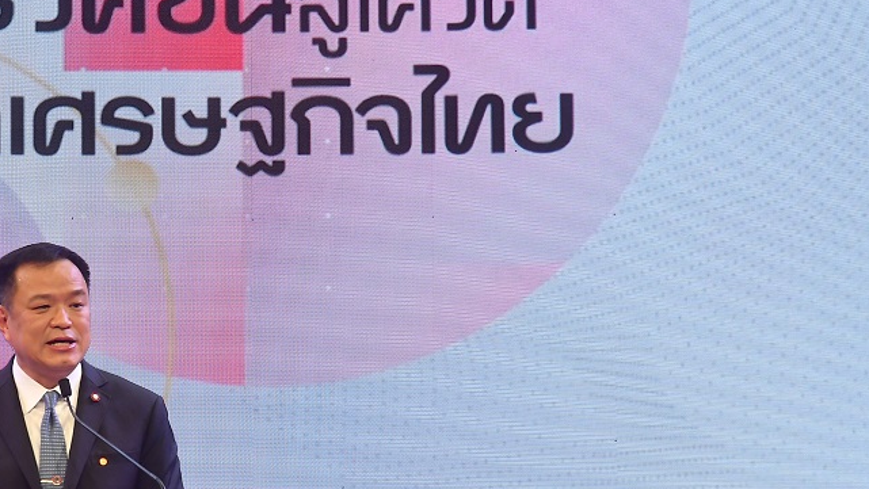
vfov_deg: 8.3
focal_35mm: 147
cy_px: 362
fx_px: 3388
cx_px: 62
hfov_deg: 14.4
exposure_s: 1/60
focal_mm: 50
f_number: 5.6
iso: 640
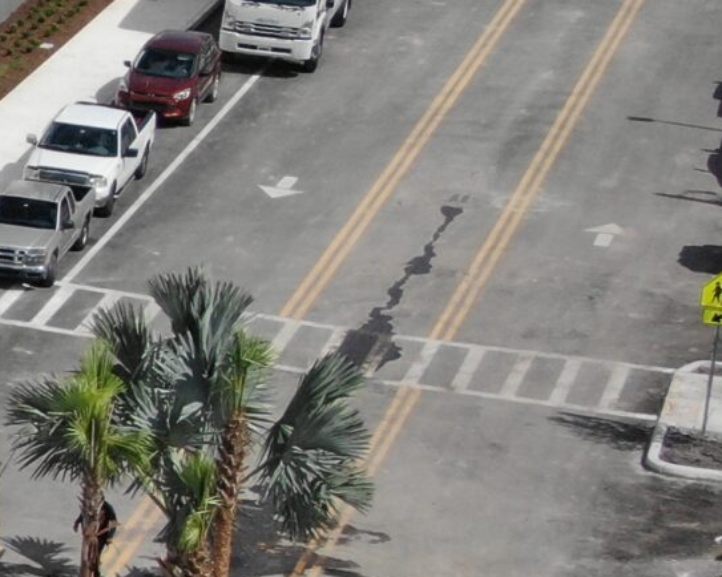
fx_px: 4229
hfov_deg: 8.9
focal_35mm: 198
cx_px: -961
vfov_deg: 7.8
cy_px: 436
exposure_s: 1/1250
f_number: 3.6
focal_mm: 7.55
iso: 100
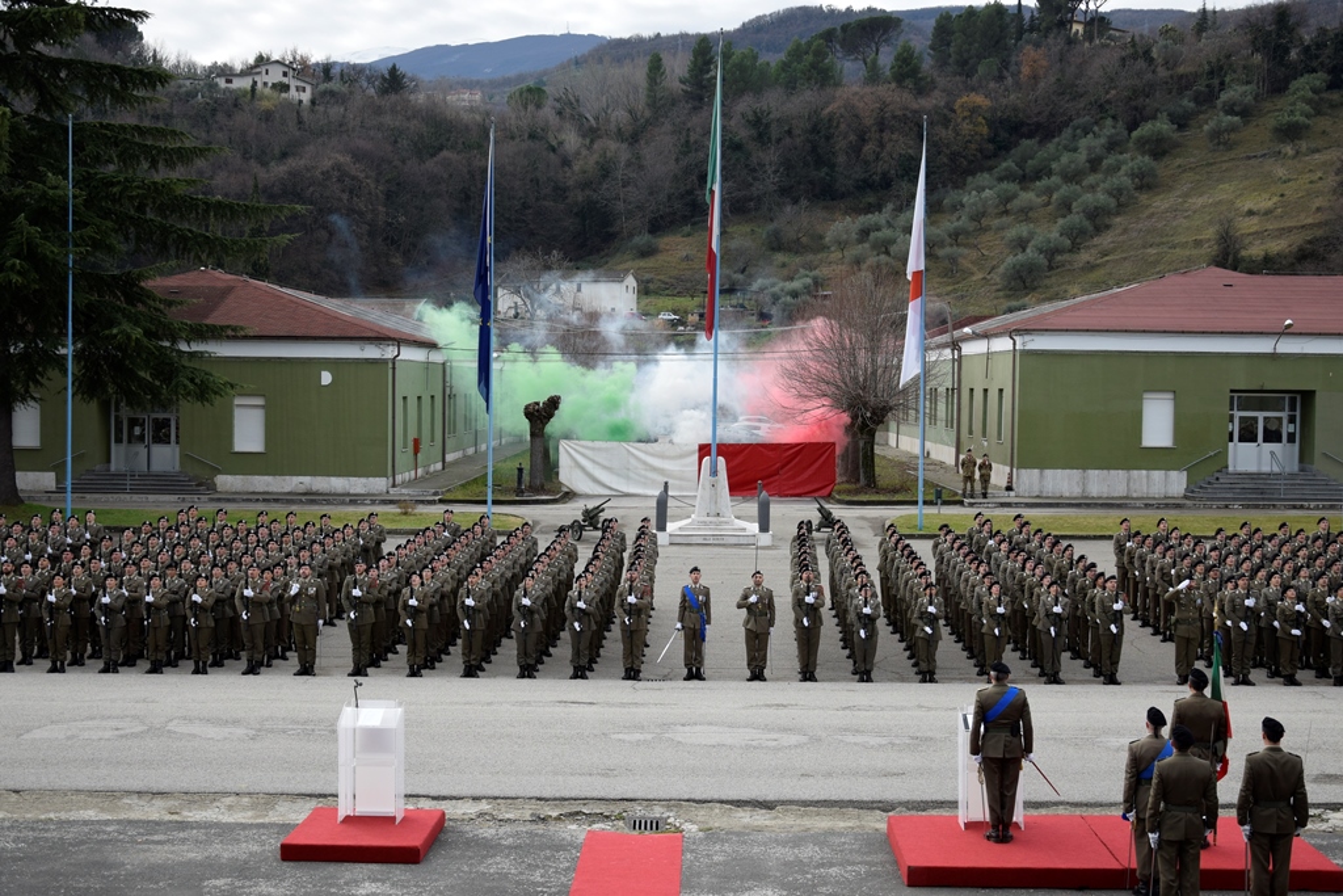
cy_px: 448
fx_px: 1679
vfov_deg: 29.9
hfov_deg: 43.6
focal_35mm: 45
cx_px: 672
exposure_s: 1/1250
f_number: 5
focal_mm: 30
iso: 400
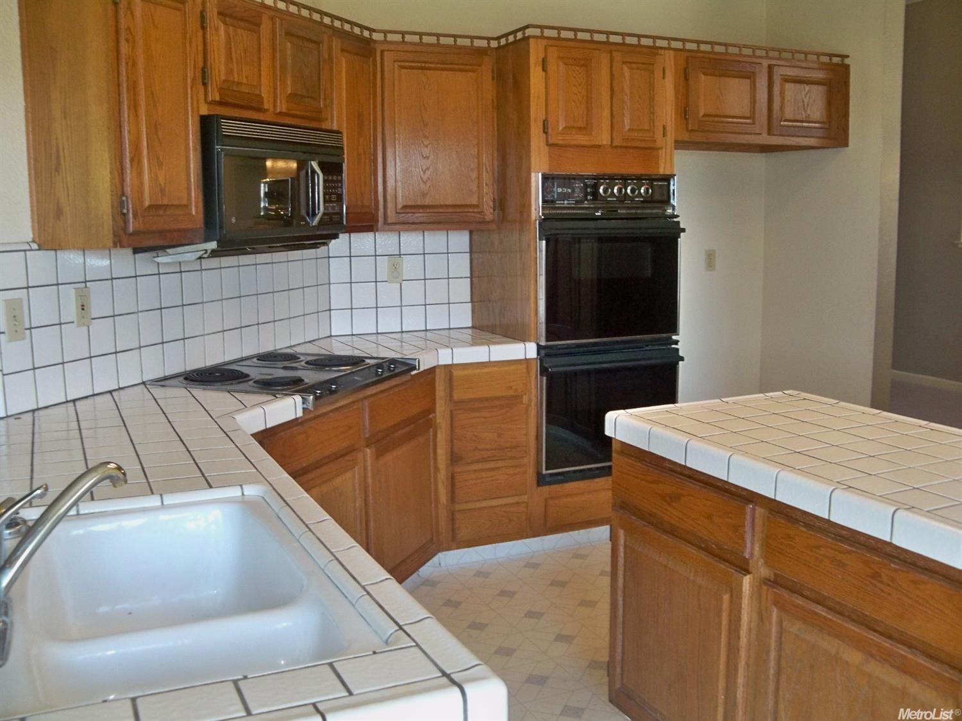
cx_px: 481
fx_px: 972
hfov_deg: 52.6
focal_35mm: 35
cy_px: 360
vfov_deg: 40.7
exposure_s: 1/30
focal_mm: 6.2
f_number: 3.5
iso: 200
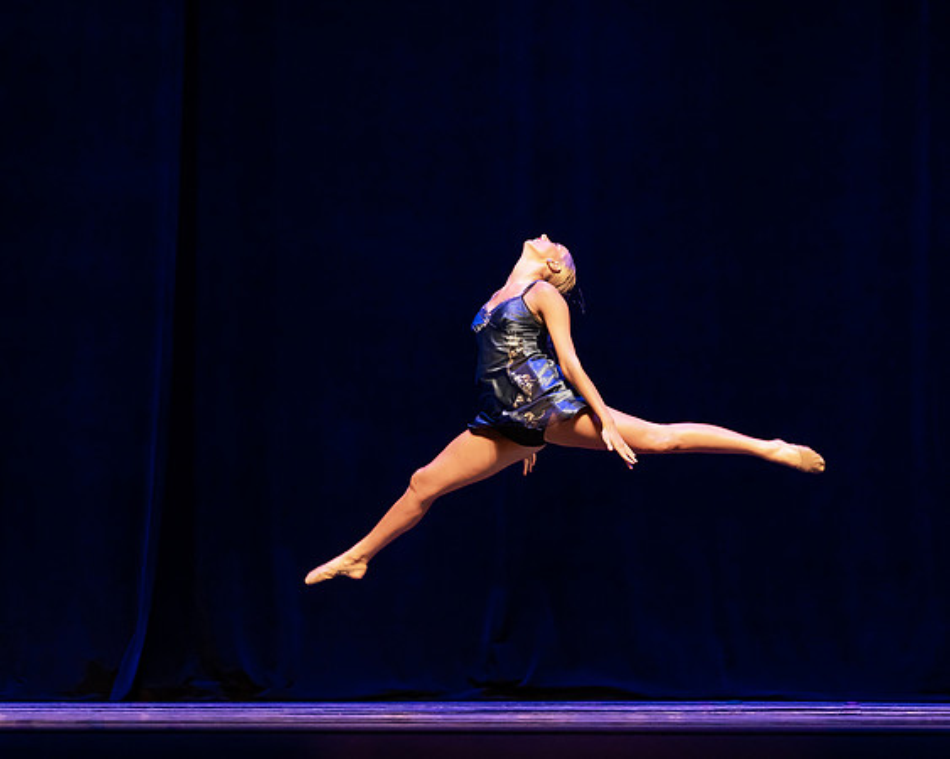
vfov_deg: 12.9
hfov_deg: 16.1
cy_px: 422
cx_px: 532
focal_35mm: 120
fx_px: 3362
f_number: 2.8
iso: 5000
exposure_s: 1/800
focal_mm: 94
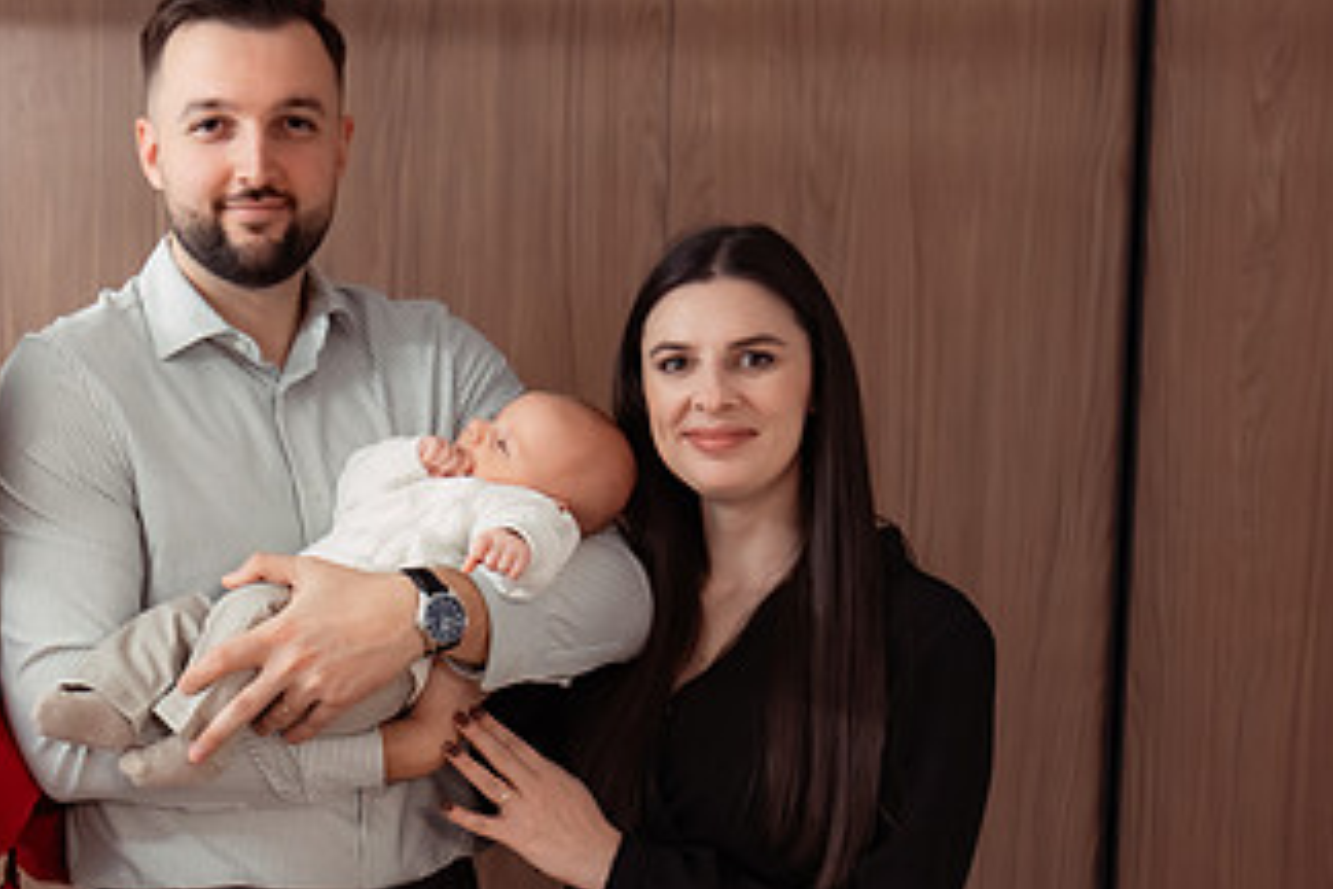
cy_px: 677
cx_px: 197
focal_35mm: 55
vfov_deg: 24.3
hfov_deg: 34.7
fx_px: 2036
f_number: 3.2
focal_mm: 30
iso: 1600
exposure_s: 1/200
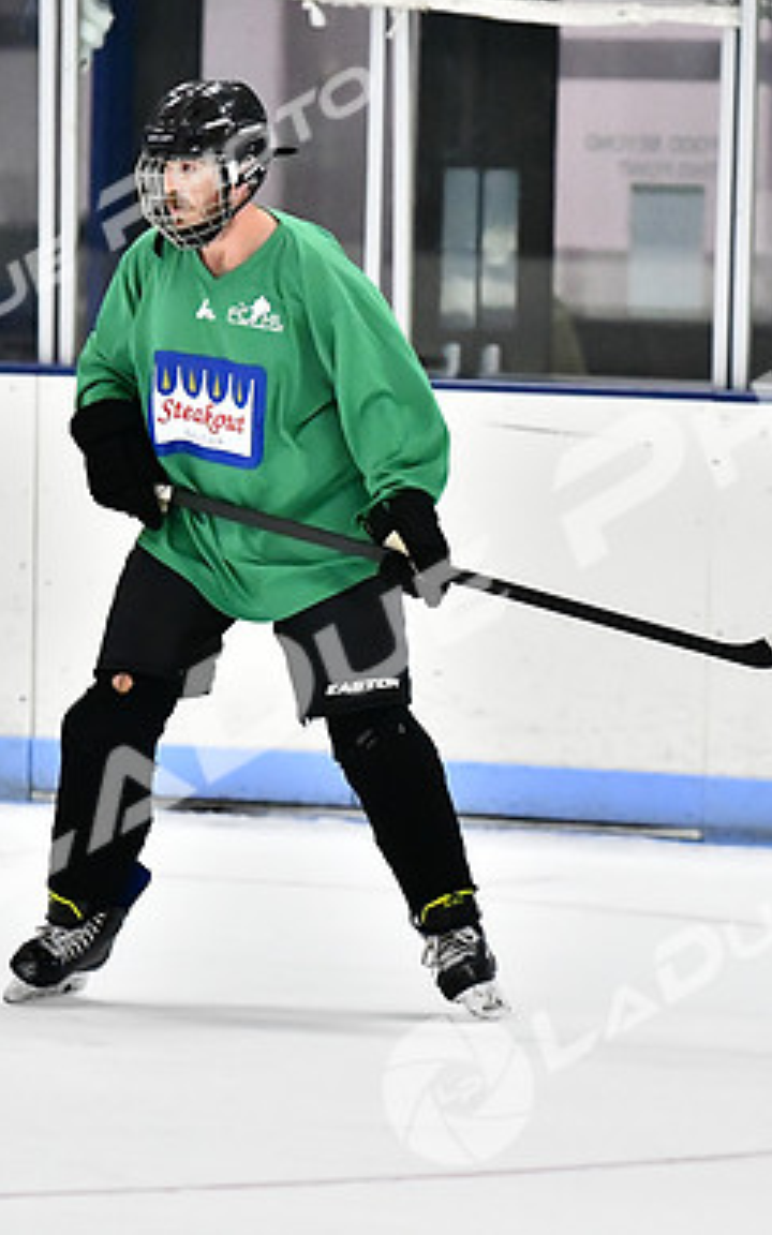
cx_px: 376
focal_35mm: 404
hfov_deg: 3.3
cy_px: 616
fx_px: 13592
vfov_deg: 5.2
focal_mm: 175
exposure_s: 1/1600
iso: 8000
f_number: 2.8
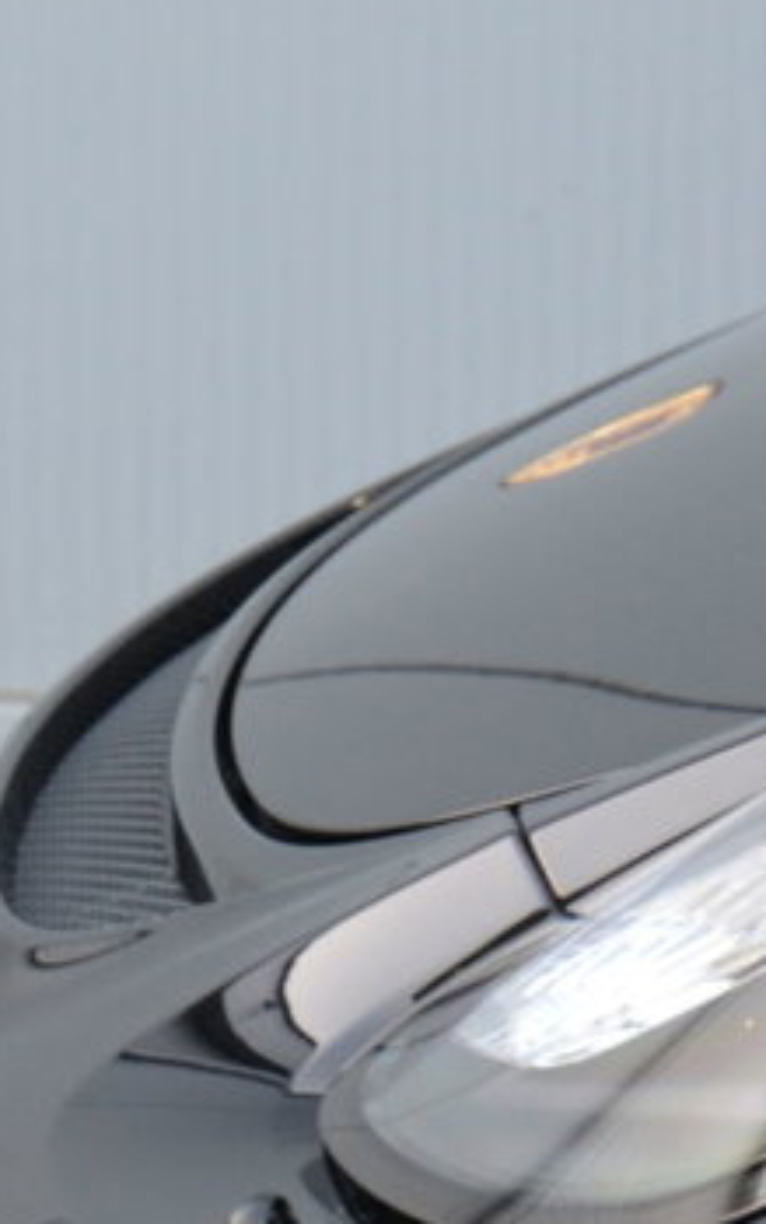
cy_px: 1042
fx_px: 15652
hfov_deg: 2.8
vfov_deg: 4.5
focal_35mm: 469
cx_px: 539
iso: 400
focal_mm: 70
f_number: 5.3
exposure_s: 1/80
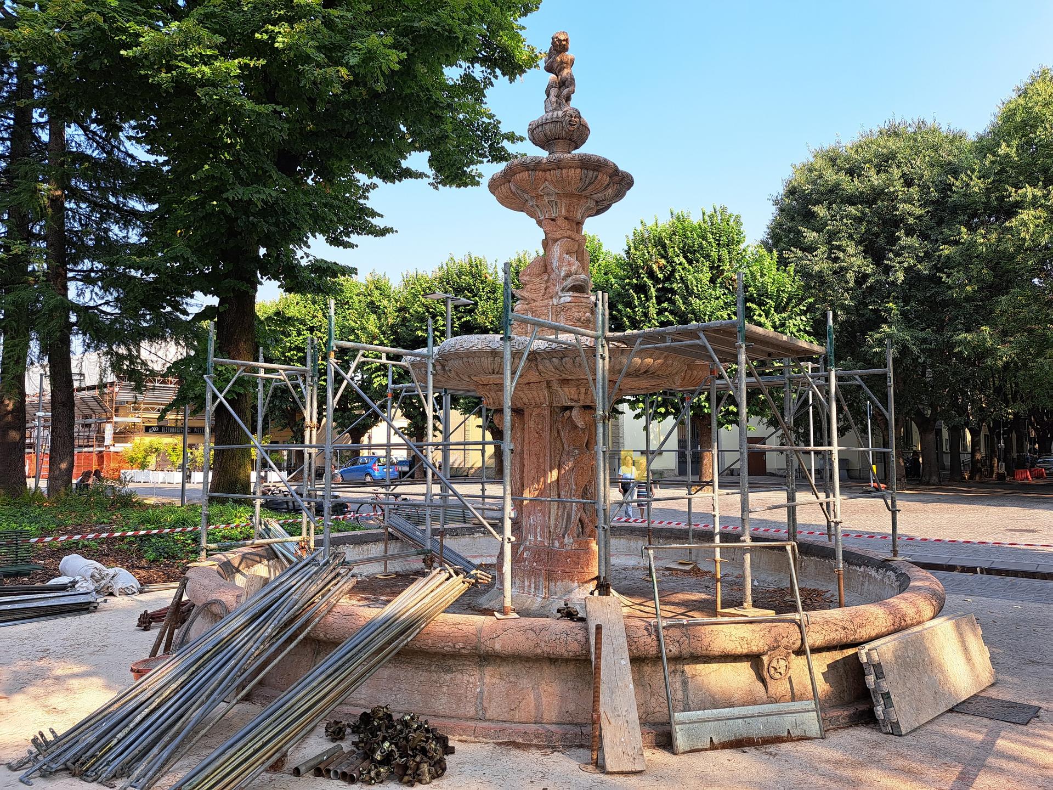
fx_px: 730
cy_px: 395
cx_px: 526
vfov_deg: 56.8
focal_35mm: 24
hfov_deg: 71.6
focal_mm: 5.23
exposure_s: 1/401
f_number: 1.8
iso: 50
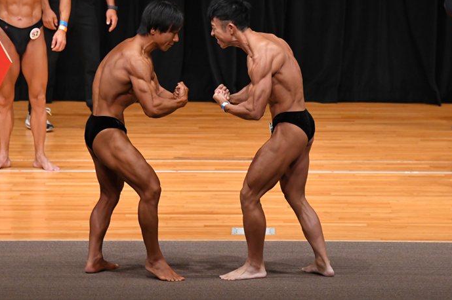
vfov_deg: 4.8
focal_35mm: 287
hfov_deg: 7.2
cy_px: 132
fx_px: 3600
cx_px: 221
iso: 4000
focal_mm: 170
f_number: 5.6
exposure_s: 1/400
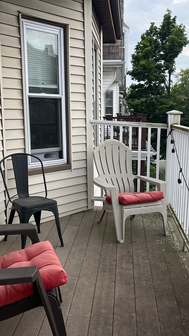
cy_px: 168
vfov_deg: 52.8
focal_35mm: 38
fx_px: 339
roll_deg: +0.3
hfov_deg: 31.2
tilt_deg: -9.0
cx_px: 105
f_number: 1.6
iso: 50
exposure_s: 1/1309
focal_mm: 5.1
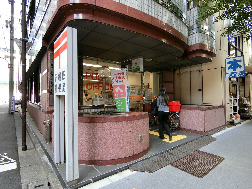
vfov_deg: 68.7
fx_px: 138
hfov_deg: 84.7
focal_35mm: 19
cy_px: 94
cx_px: 126
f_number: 2.7
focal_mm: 4.06
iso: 125
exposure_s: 1/125
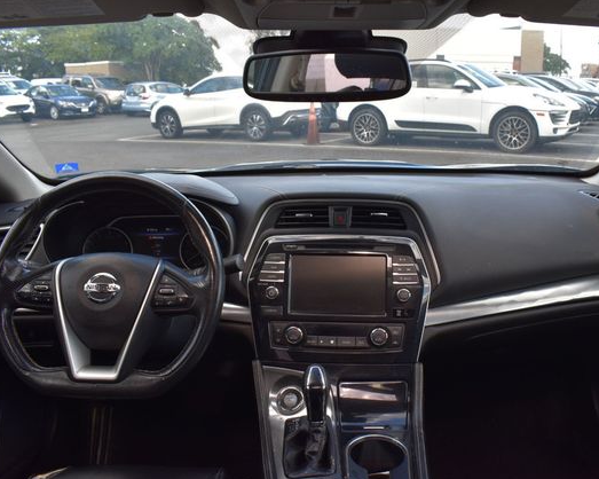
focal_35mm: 31
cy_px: 241
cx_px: 353
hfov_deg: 56.8
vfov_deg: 47.1
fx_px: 549
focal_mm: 18
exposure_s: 1/100
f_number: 9
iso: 400
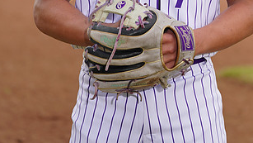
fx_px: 2893
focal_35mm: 431
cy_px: -83
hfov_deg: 5.0
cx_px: 150
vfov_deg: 2.8
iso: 100
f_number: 6.3
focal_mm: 218
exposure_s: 1/250
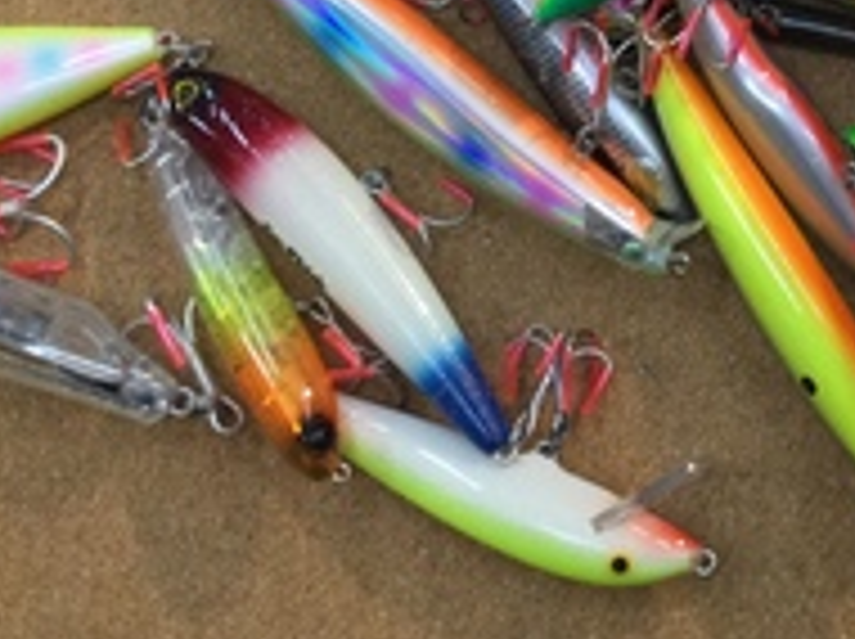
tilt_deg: -77.4
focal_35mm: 98
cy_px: -194
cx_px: 958
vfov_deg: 14.4
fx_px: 2418
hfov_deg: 19.2
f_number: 2.4
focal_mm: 3.3
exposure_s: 1/40
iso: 25
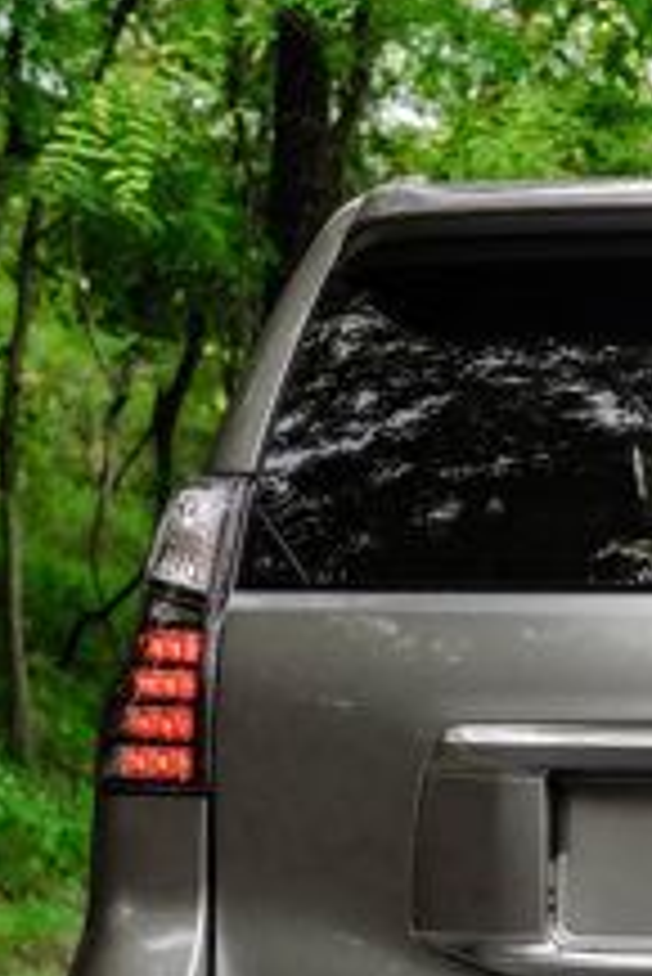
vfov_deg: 17.9
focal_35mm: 112
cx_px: 800
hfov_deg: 12.0
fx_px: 3038
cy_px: 897
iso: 640
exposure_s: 1/320
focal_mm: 38
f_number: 4
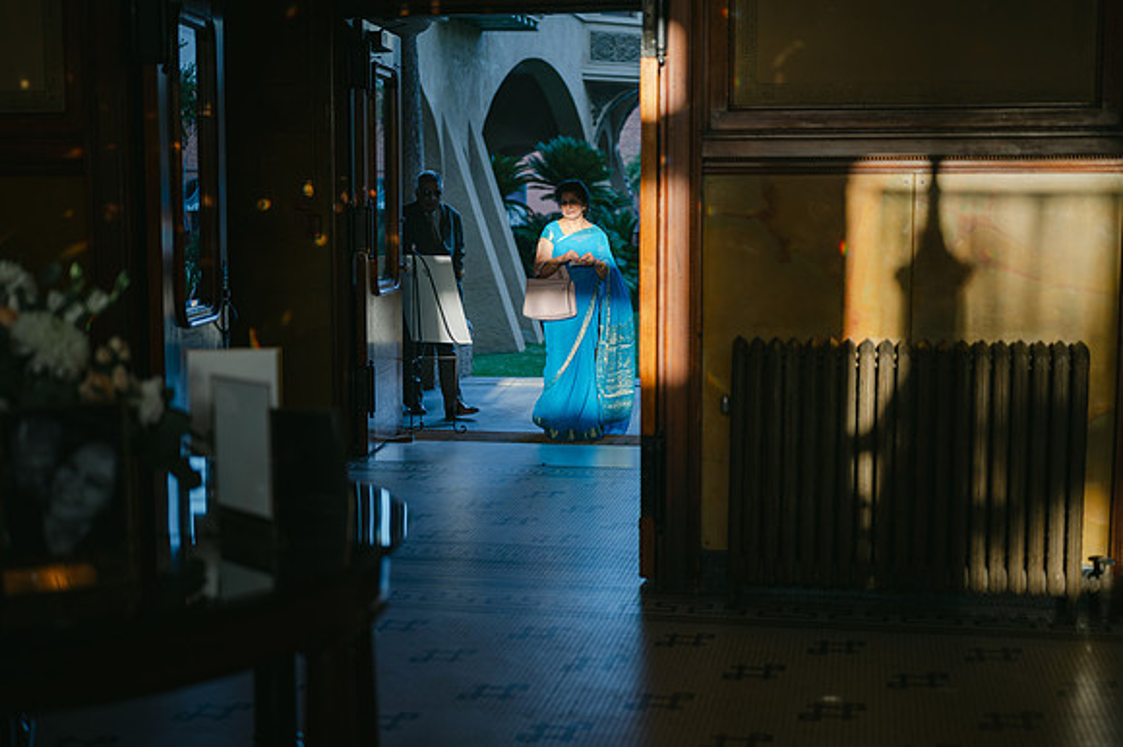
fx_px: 1559
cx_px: 562
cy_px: 374
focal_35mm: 50
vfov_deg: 27.0
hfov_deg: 39.6
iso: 100
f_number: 1.8
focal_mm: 50
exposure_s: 1/500
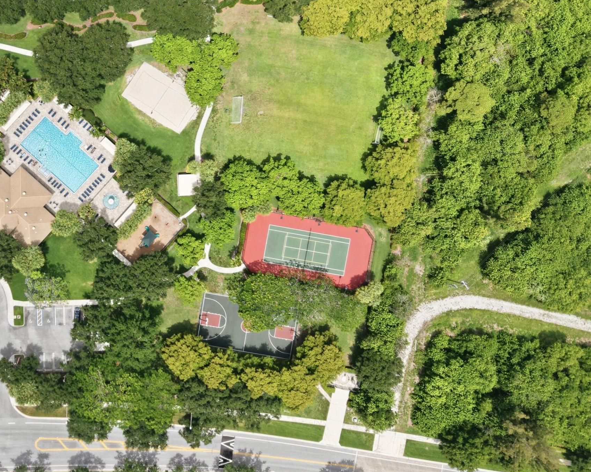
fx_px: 700
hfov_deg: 43.3
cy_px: 175
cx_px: 105
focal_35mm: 40
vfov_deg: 37.1
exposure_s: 1/4000
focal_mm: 8.7
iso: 150
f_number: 1.8
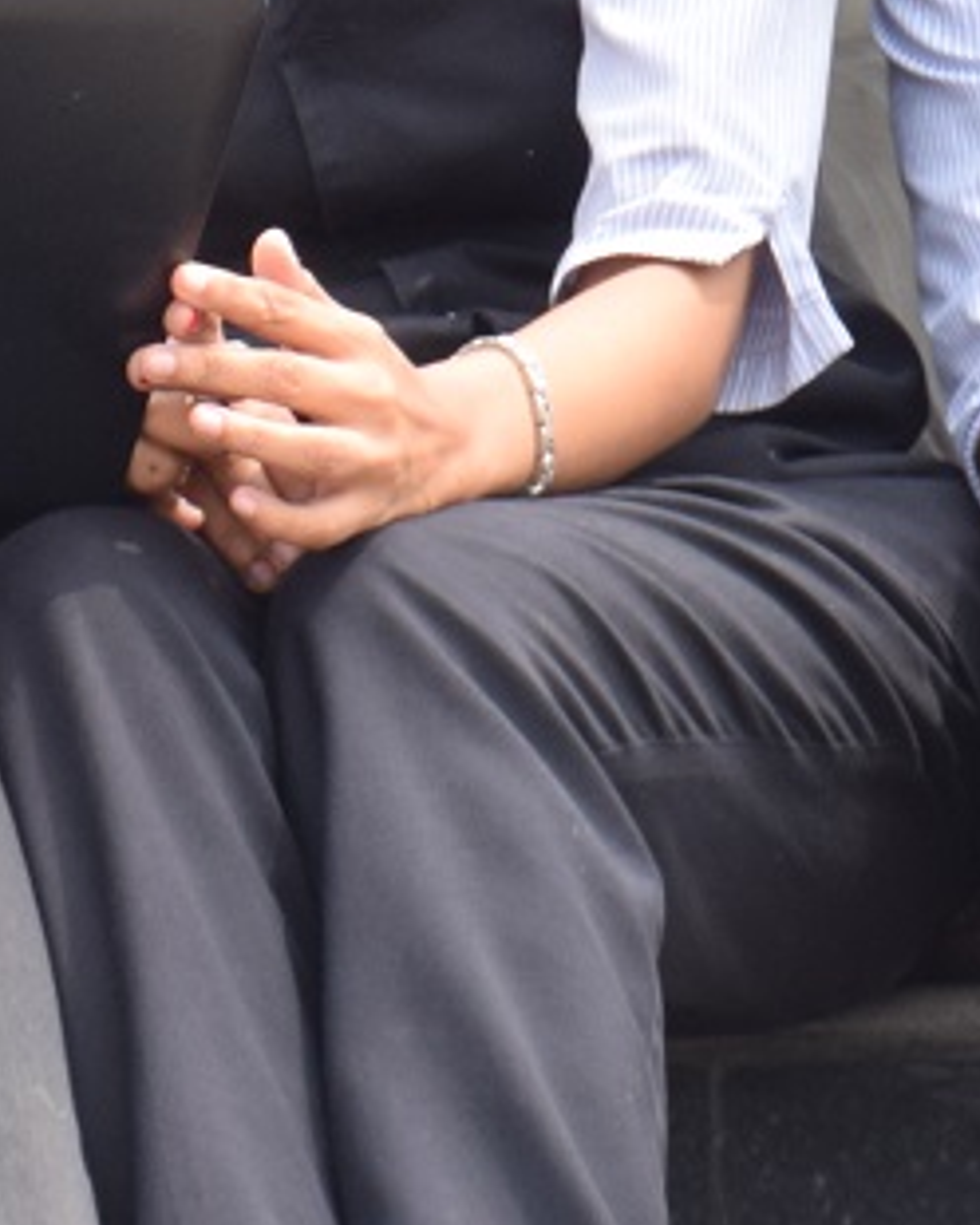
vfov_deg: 1.9
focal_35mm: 993
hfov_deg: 1.6
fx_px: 36001
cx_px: -47
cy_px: -609
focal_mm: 130
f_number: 6
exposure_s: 1/320
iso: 320
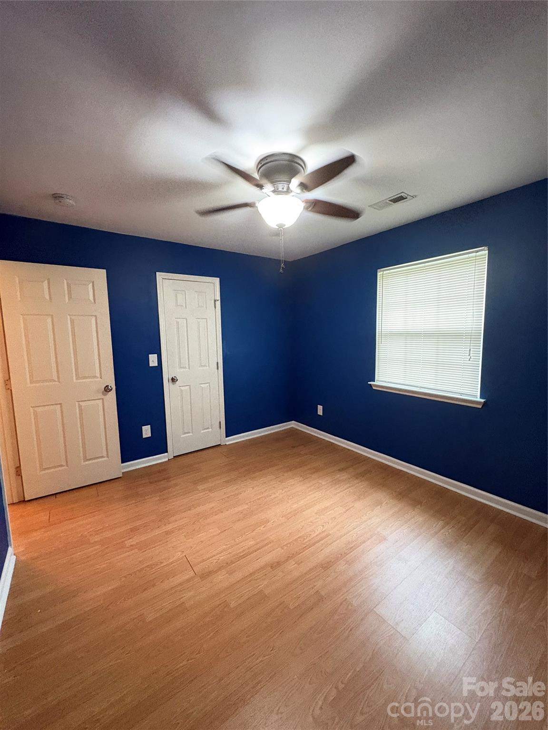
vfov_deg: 102.1
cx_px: 274
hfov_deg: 85.7
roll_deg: +0.5
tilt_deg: -5.4
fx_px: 296
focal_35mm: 14
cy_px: 365
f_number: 2.2
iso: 800
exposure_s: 1/40
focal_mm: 2.22
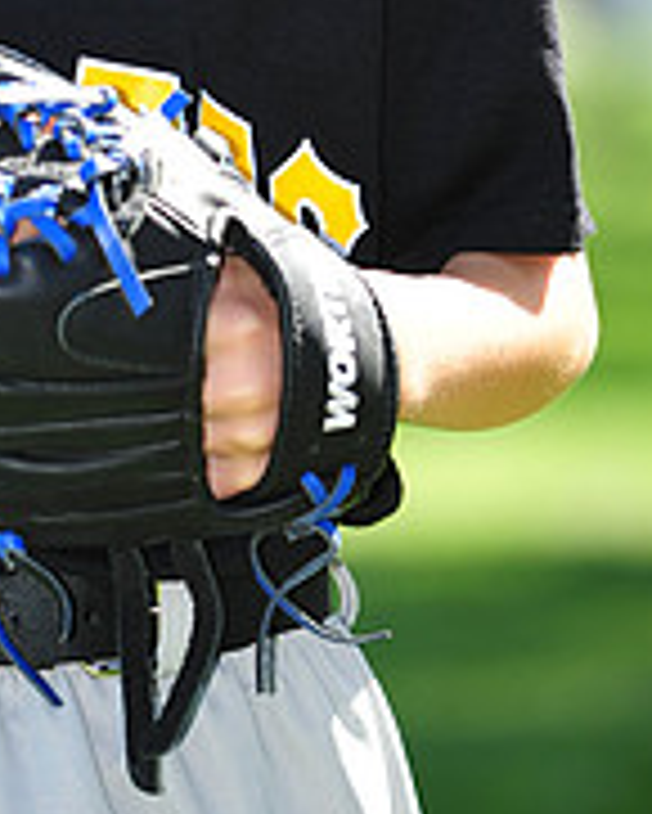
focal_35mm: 495
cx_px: -31
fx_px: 11930
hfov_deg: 3.1
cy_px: -427
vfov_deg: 3.9
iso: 200
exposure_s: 1/400
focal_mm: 165
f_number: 4.5
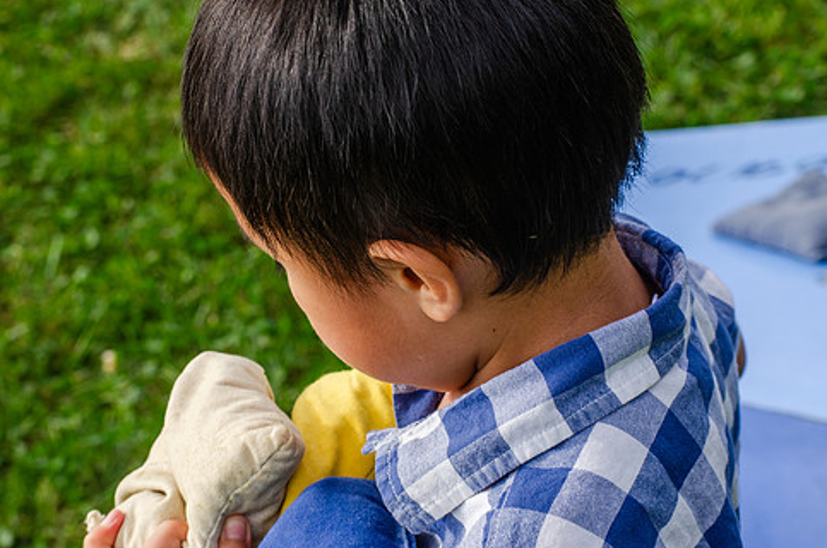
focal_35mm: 99
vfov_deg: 13.8
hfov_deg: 20.6
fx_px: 2270
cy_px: 240
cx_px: 382
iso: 200
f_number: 8
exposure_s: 1/250
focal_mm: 55
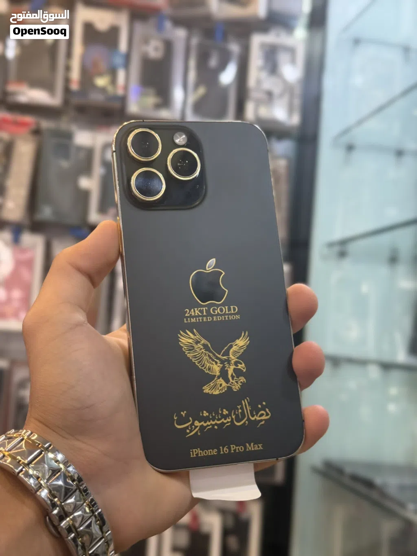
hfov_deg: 30.3
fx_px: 771
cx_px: 208
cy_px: 278
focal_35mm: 48
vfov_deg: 39.7
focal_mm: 6.76
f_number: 1.78
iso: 80
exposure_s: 1/106
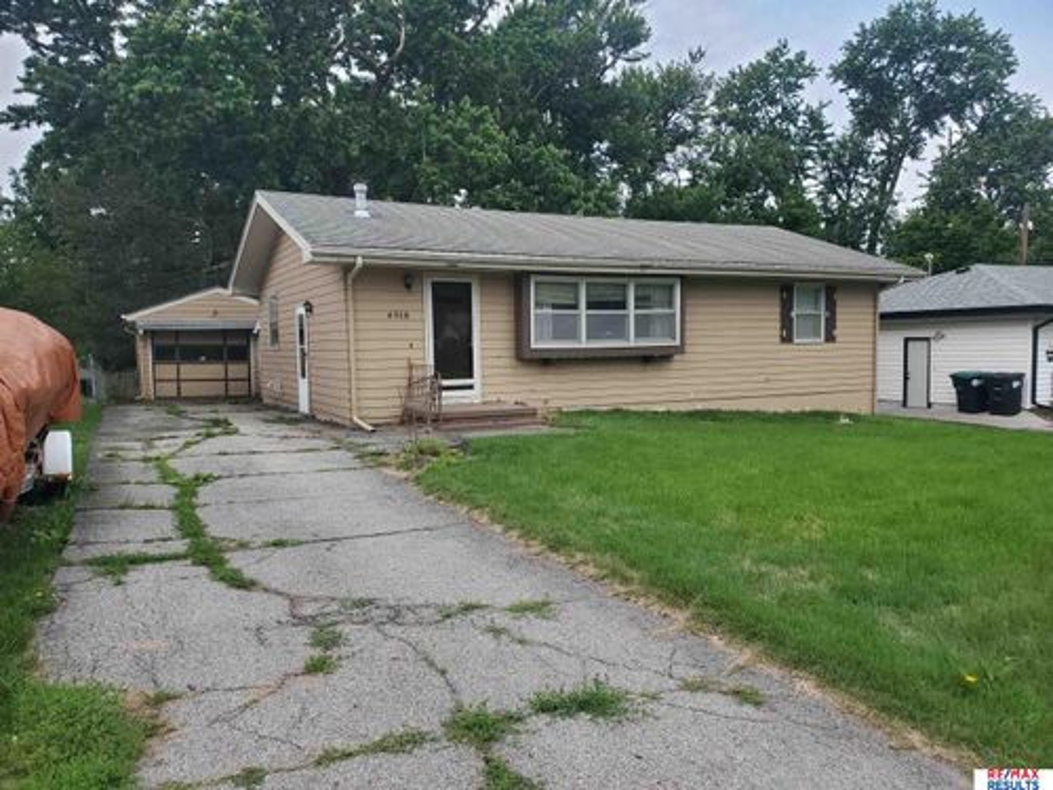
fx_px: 791
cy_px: 395
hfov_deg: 67.3
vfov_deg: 53.1
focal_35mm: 26
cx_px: 526
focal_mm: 4.3
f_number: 2.4
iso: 50
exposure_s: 1/726
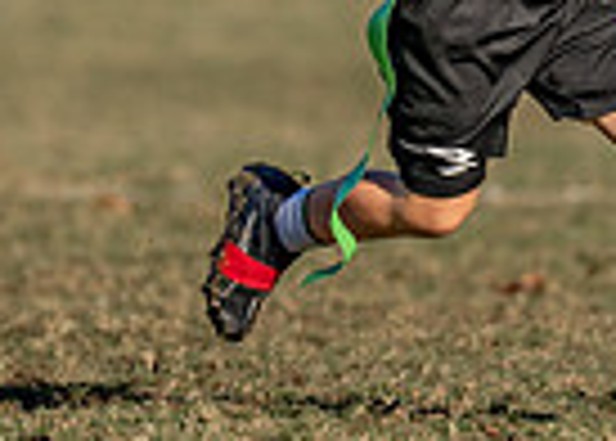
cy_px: -43
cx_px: 151
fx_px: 19219
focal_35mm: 1098
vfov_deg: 1.3
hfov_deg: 1.8
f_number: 2.8
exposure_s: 1/2000
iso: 100
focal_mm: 200
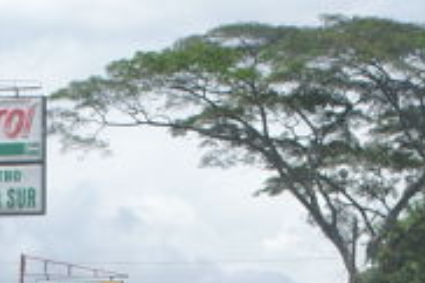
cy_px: 490
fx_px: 3102
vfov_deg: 5.2
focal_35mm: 263
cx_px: 71
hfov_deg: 7.8
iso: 100
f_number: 6.7
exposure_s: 1/500
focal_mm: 40
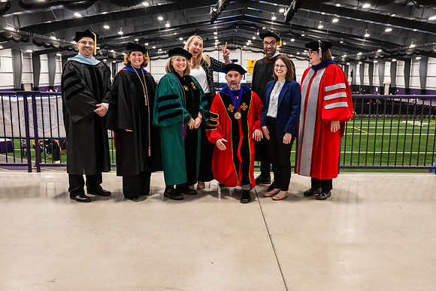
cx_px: 218
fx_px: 436
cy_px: 146
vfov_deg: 36.9
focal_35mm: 36
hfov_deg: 53.1
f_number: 4.5
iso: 4000
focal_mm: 36
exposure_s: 1/200
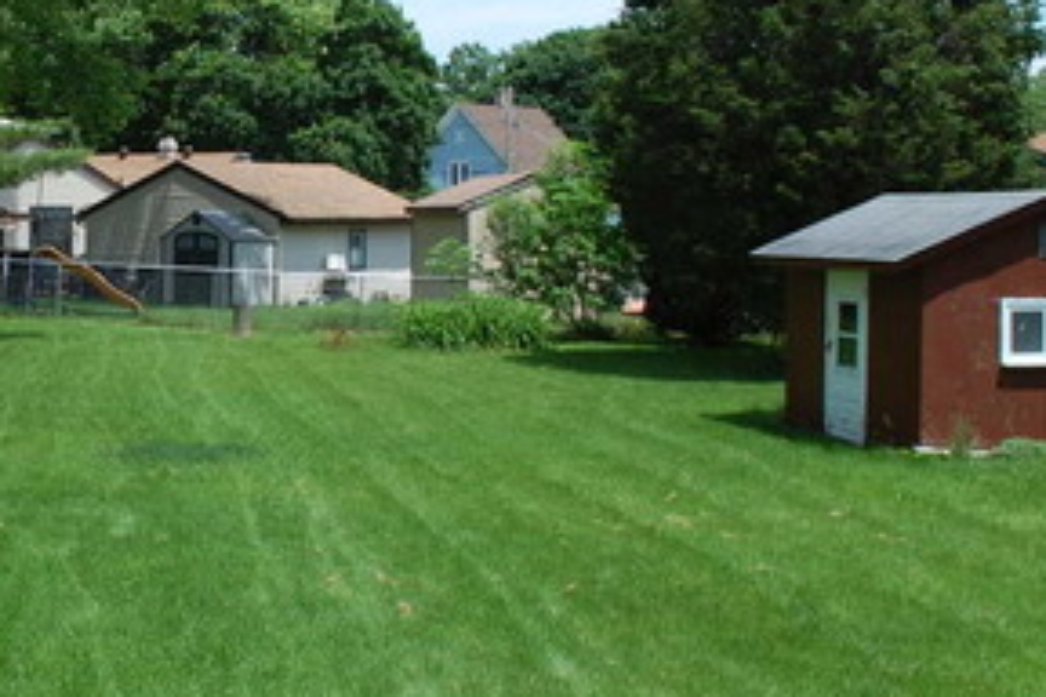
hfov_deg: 32.2
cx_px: 167
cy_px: 247
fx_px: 1743
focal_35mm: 60
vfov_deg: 22.5
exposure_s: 1/320
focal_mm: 18
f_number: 9
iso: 200
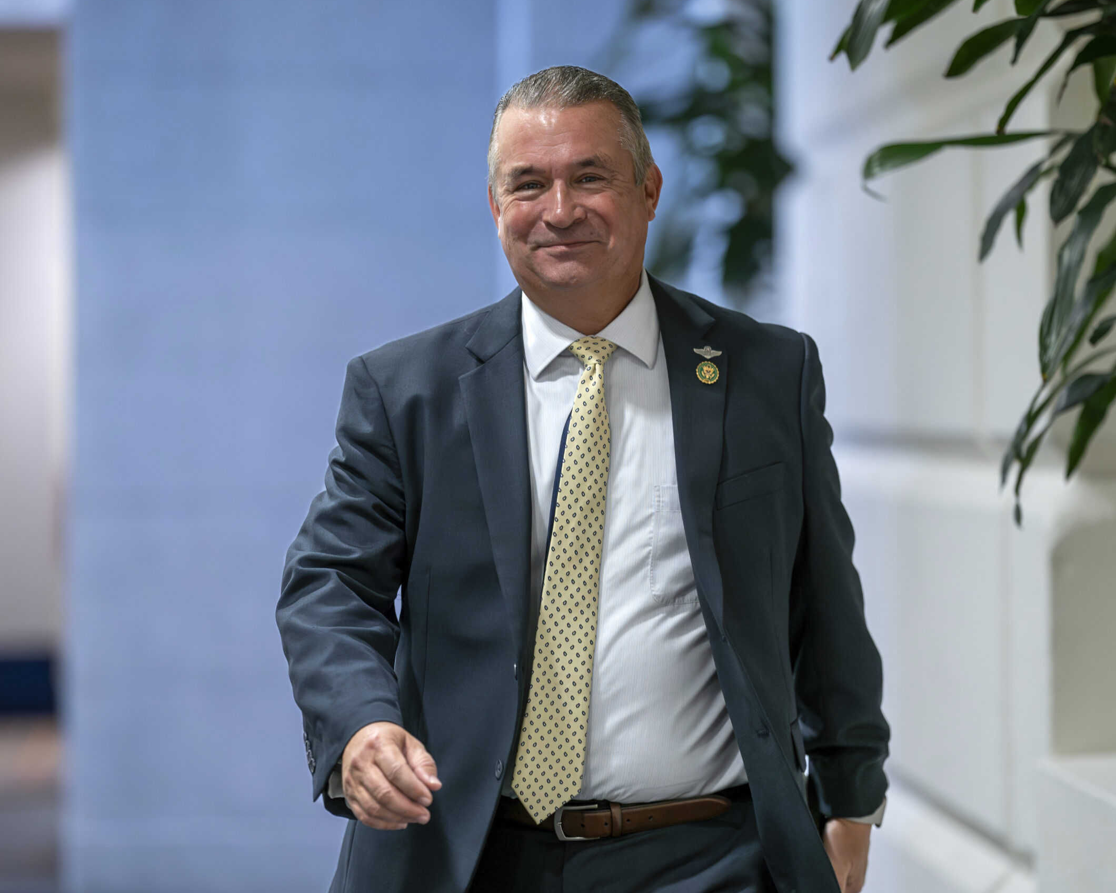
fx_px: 5053
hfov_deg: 12.6
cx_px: 619
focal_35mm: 153
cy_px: 446
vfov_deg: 10.1
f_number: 1.8
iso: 2000
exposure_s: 1/400
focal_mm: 135
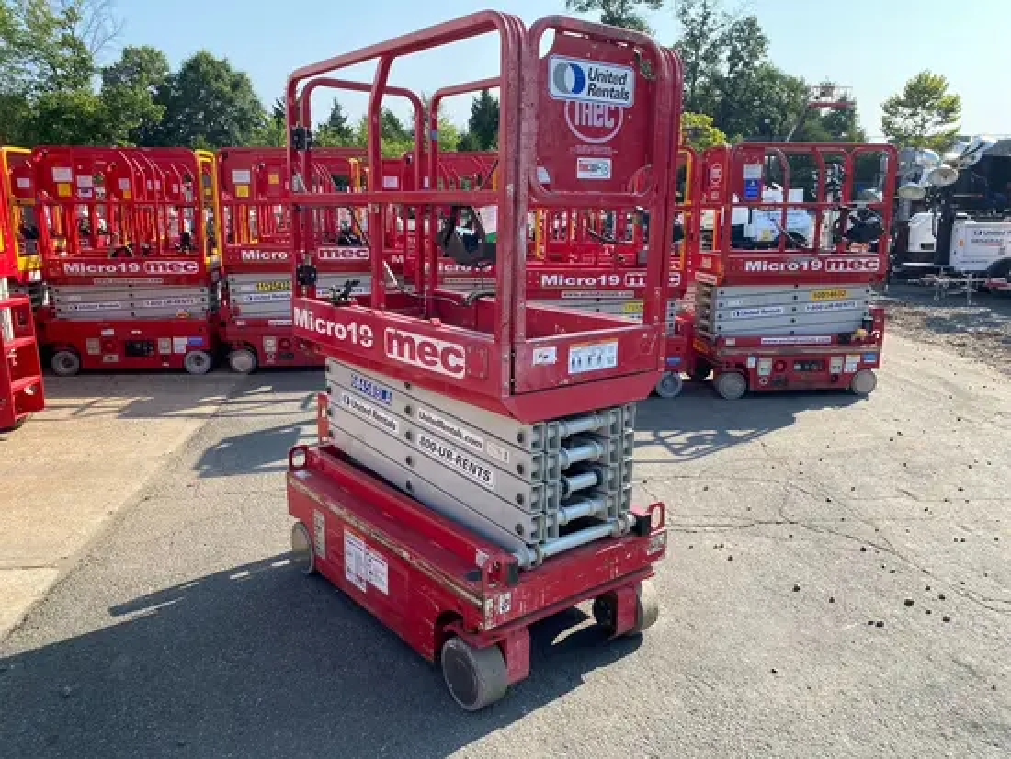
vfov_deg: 53.1
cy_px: 380
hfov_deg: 67.3
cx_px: 506
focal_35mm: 26
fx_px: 760
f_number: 1.8
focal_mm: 4.25
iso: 32
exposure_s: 1/1082
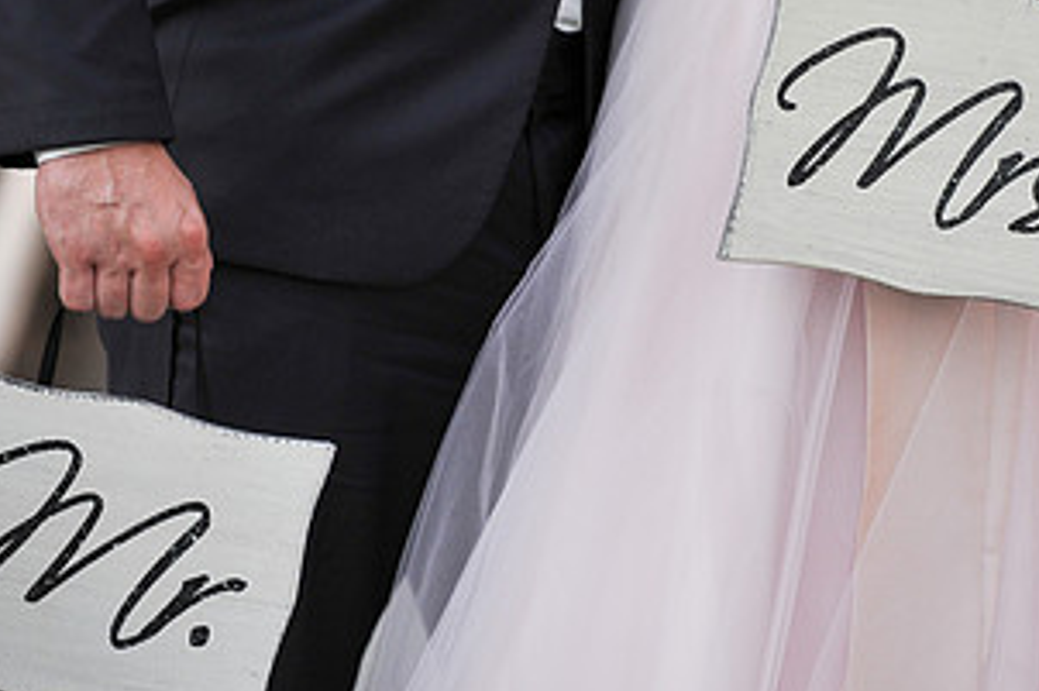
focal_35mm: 346
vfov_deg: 4.0
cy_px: 272
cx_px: 709
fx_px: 9980
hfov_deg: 6.0
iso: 800
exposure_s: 1/125
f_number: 2.8
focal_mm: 180
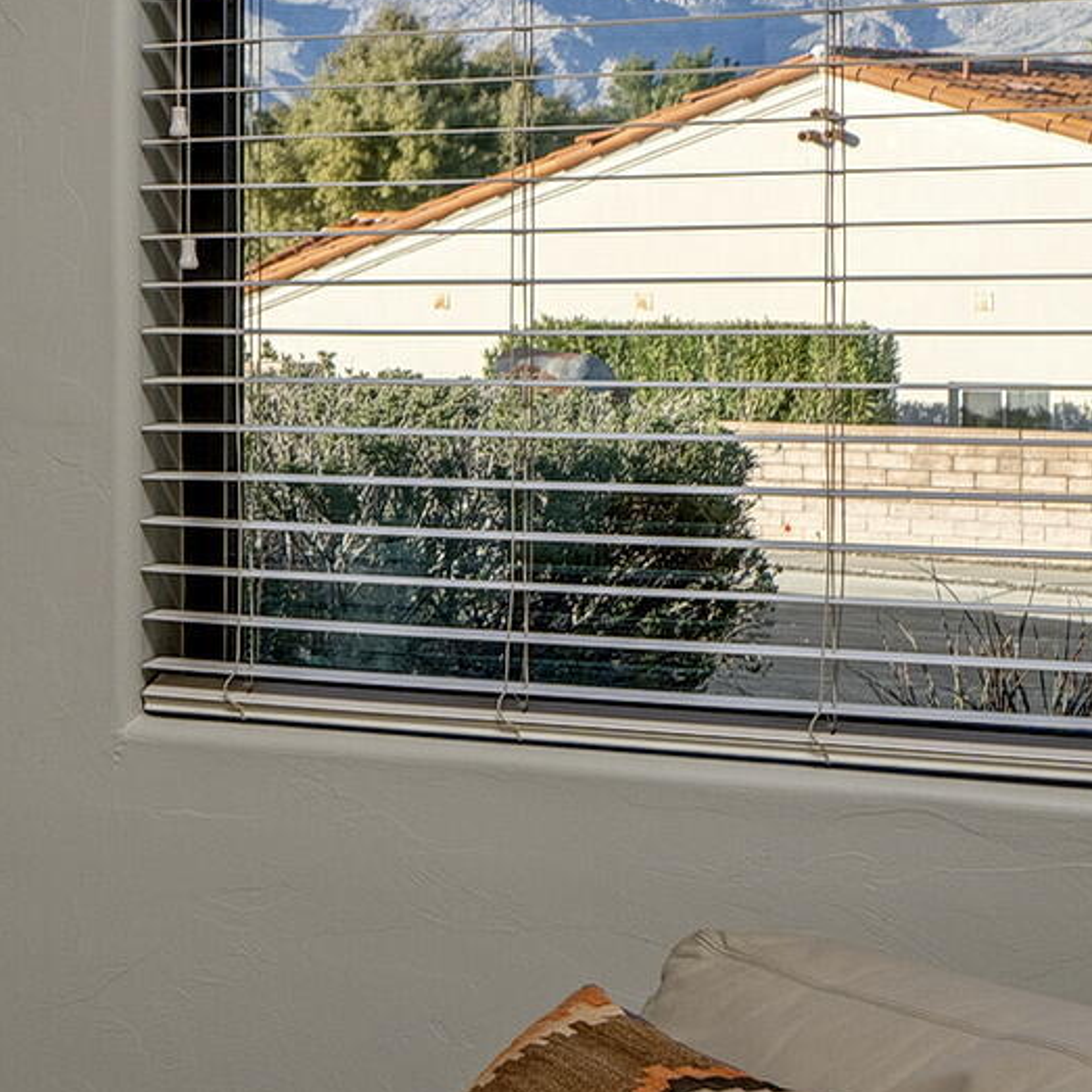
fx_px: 3248
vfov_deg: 19.0
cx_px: -1209
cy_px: 280
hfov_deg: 14.9
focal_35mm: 91
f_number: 7.1
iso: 200
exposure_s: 1/200
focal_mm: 20
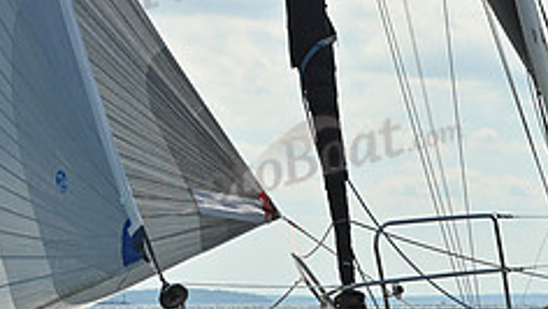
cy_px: 252
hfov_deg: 9.0
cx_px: 585
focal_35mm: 237
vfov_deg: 5.1
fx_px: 3445
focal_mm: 92
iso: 250
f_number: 10
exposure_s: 1/1000
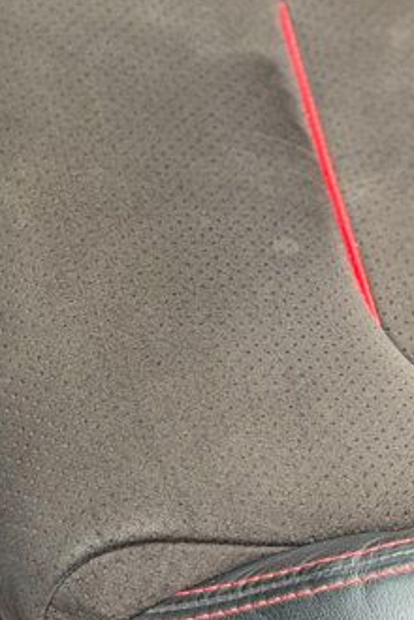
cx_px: 689
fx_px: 2674
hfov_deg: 8.6
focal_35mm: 155
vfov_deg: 13.2
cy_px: 246
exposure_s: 1/278
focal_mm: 6.76
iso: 80
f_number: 1.78
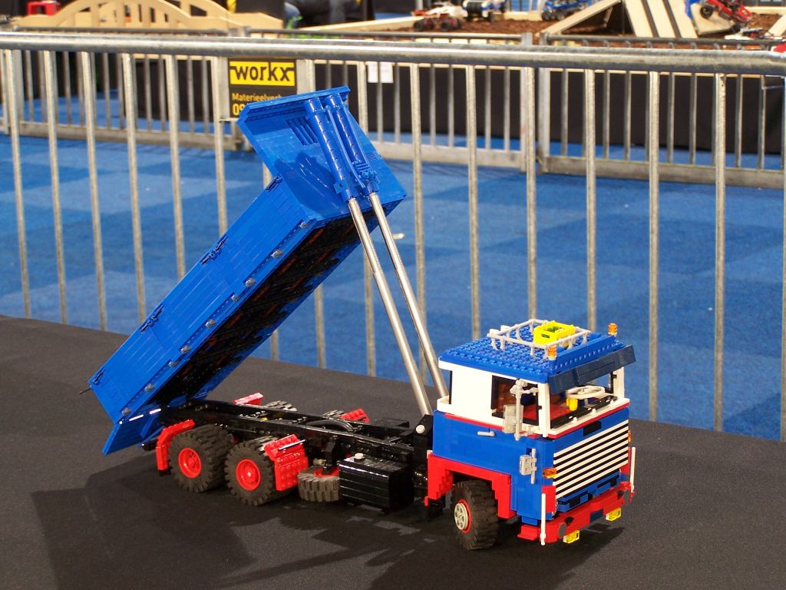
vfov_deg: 18.0
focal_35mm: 82
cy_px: 295
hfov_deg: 23.8
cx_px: 393
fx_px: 1862
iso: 80
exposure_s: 1/2
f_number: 3.2
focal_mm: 13.7
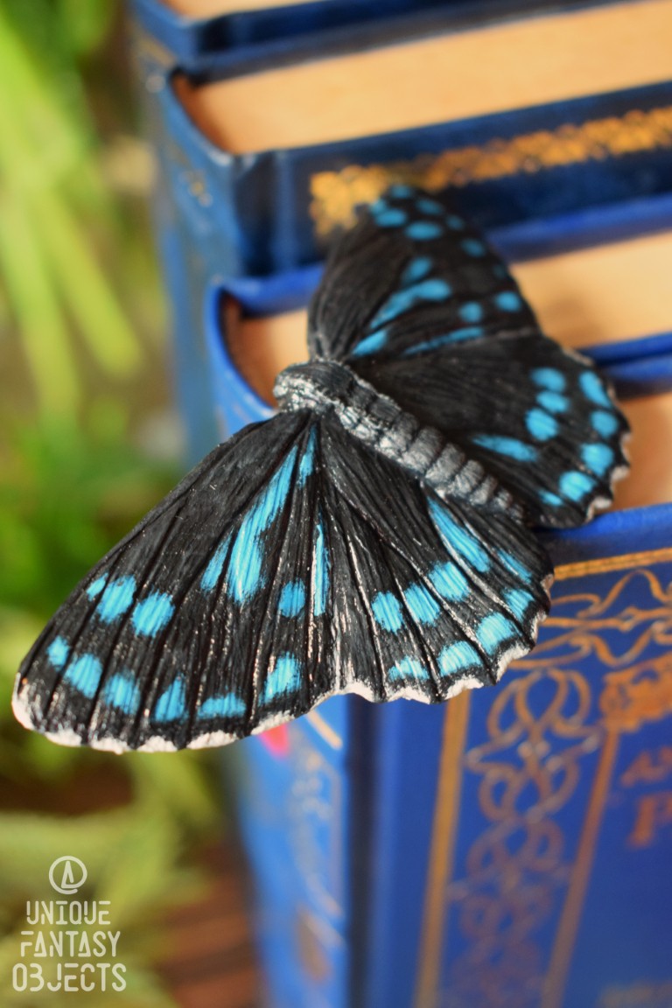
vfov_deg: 33.4
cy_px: 504
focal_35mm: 60
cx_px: 336
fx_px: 1680
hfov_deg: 22.6
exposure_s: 1/60
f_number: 4.8
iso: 1600
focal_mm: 40
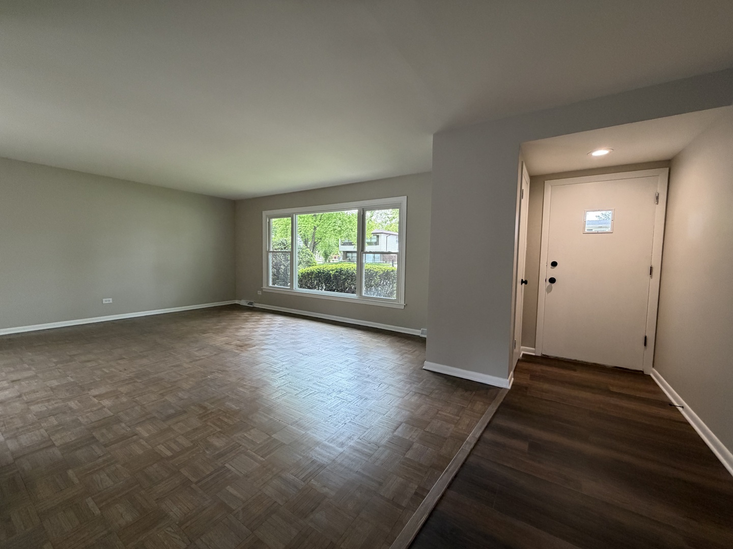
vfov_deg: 85.7
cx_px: 366
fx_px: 296
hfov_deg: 102.1
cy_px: 274
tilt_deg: -2.8
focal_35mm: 14
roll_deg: -0.6
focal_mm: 2.22
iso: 320
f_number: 2.2
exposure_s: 1/120
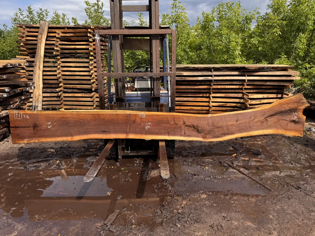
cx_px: 158
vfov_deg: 56.8
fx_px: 218
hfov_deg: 71.6
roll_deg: +1.2
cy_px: 118
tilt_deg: -16.7
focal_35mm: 24
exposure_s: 1/2105
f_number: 1.78
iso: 80
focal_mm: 6.76
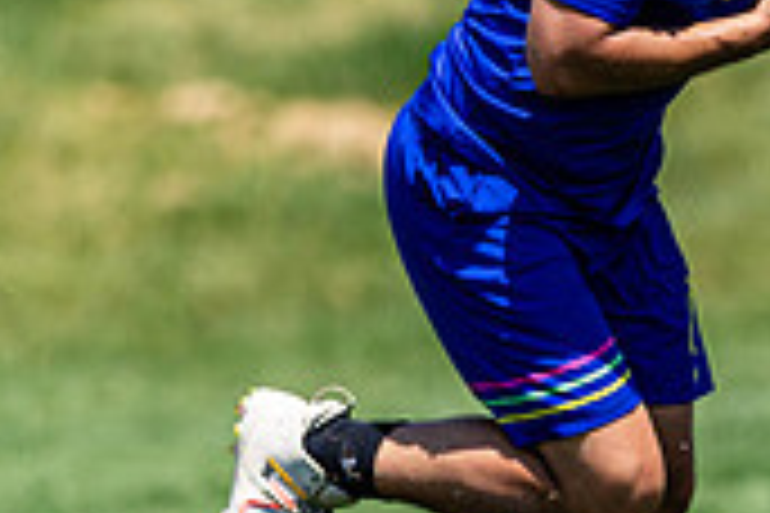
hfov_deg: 1.0
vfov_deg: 0.7
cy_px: 129
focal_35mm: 2083
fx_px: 44550
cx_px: 785
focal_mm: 400
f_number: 2.8
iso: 180
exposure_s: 1/2500
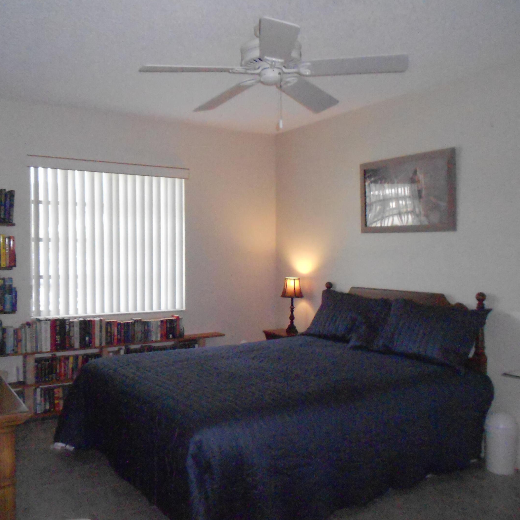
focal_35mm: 31
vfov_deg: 52.5
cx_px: 212
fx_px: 527
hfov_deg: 52.2
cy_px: 258
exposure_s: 1/30
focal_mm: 4.6
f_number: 8
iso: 1250
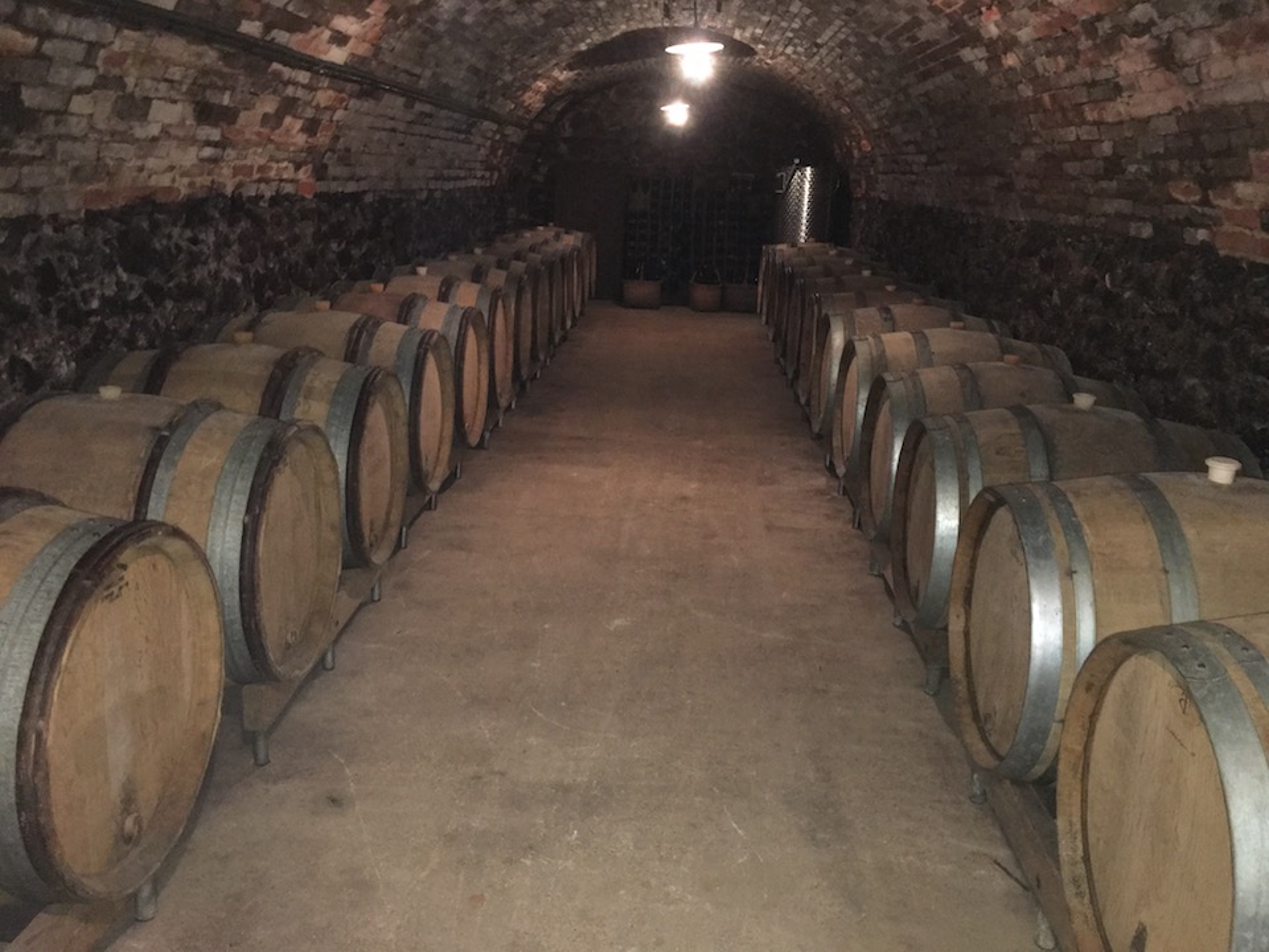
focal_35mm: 29
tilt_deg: -15.9
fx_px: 1063
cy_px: 476
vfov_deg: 48.2
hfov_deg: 61.7
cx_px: 634
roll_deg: -2.7
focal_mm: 4.15
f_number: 2.2
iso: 320
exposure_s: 1/17
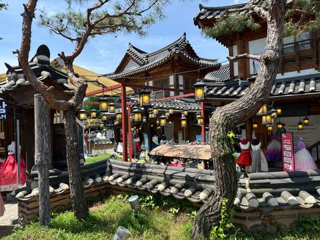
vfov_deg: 56.8
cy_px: 120
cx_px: 160
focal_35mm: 24
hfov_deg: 71.6
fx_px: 222
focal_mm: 6.86
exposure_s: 1/1845
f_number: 1.78
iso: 80
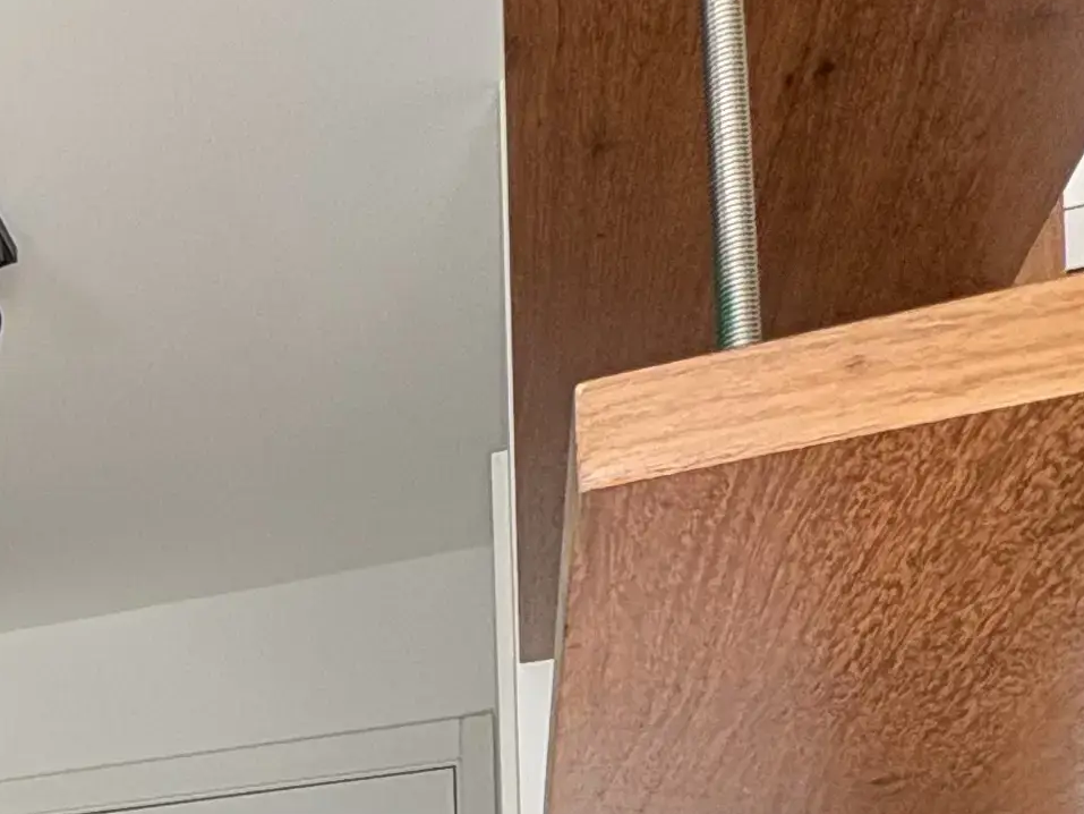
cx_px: -489
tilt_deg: -0.5
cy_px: 1235
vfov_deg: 20.9
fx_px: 1848
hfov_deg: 25.6
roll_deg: +2.4
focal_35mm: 59
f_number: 2.2
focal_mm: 2.22
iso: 100
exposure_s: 1/99
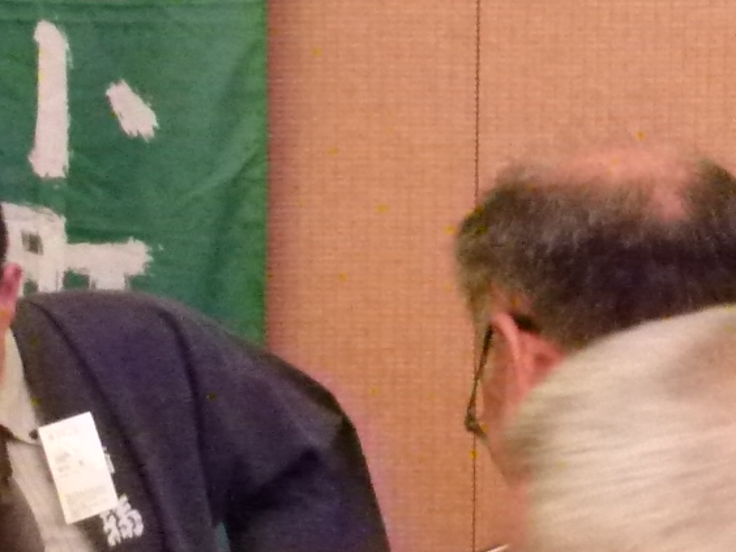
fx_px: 2318
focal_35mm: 109
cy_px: 205
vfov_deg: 13.6
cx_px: 736
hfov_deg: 17.6
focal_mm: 4.3
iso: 800
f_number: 2.2
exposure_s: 1/30
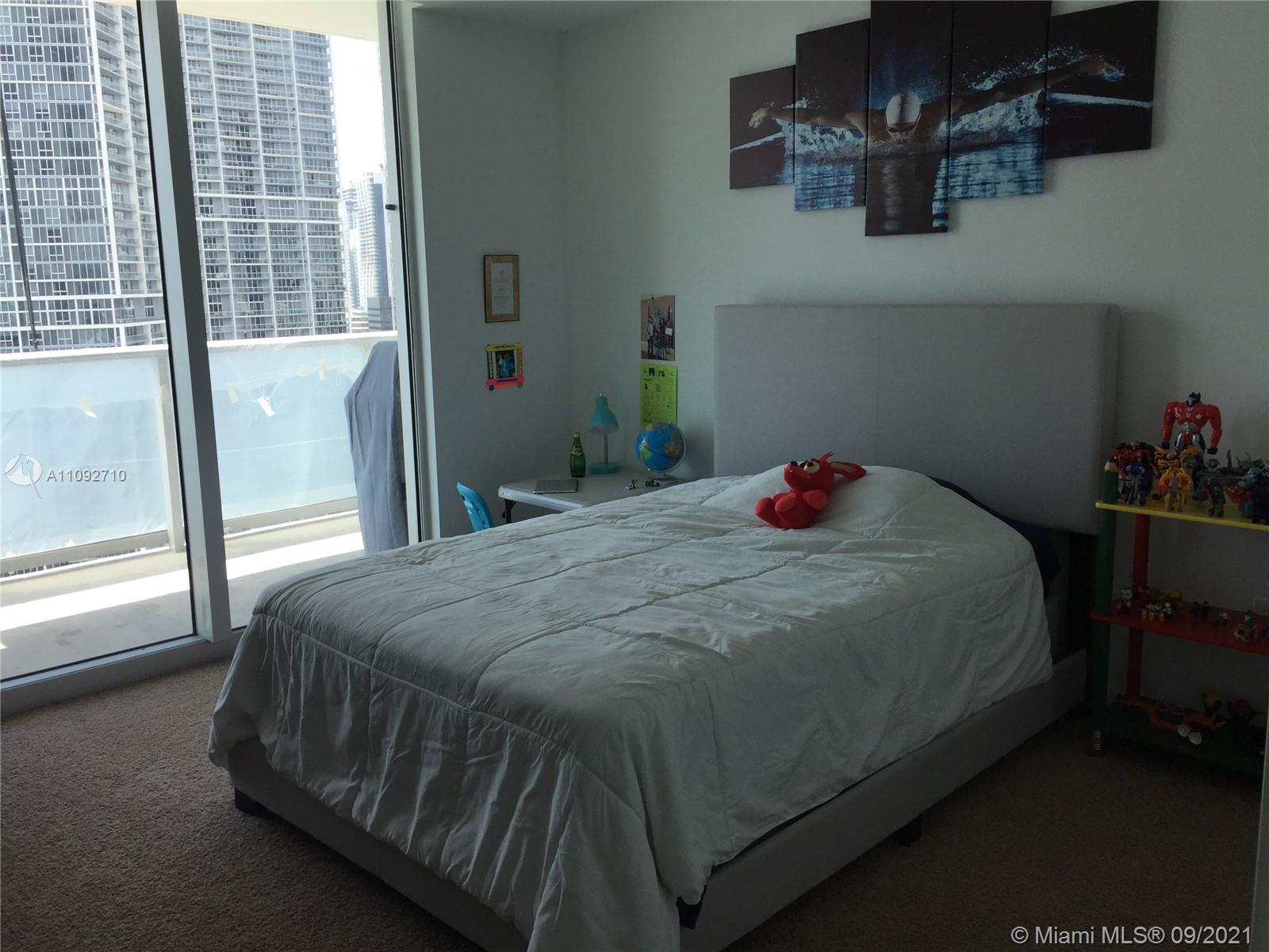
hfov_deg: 61.7
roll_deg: -0.6
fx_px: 1063
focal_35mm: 29
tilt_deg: -8.9
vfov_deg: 48.2
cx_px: 634
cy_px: 476
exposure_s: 1/338
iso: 32
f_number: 2.2
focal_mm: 4.15
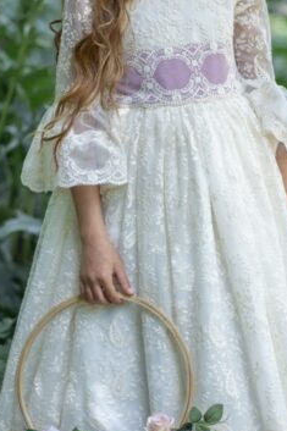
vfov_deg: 10.2
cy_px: 217
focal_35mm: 201
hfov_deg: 6.8
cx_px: 160
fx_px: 2406
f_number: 1.4
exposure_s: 1/800
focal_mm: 105
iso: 40
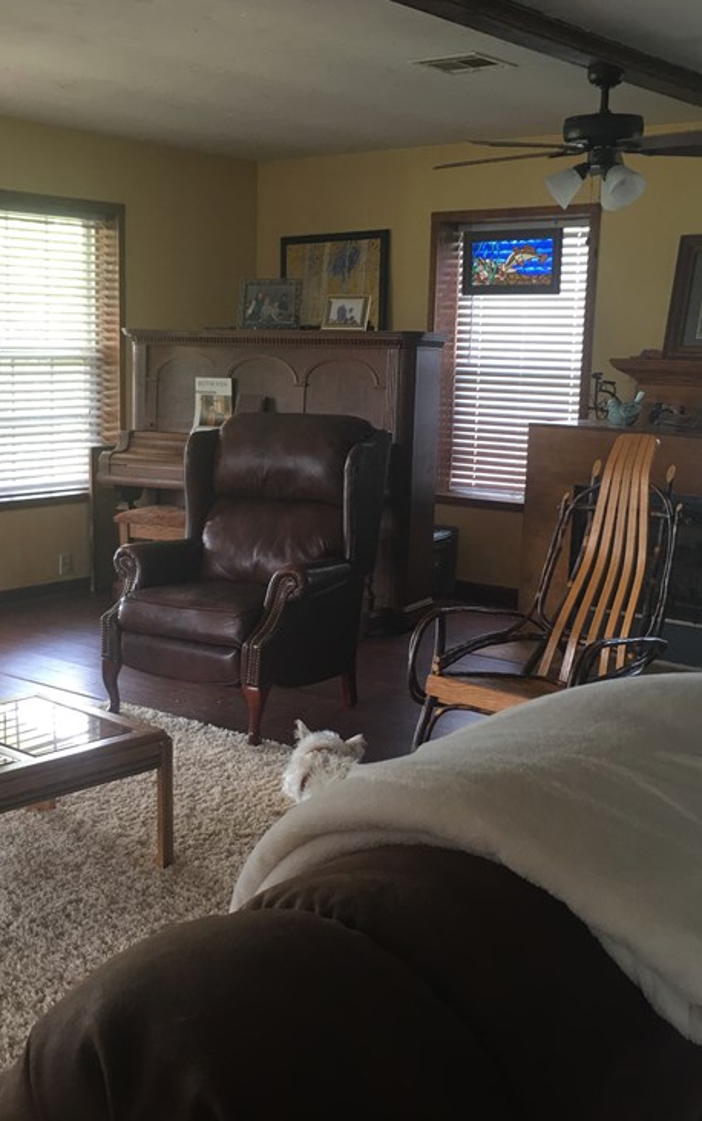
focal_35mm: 43
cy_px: 562
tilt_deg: -9.0
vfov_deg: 46.2
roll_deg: -1.5
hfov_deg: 29.8
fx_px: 1315
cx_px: 297
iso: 25
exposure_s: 1/15
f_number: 2.2
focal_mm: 4.15
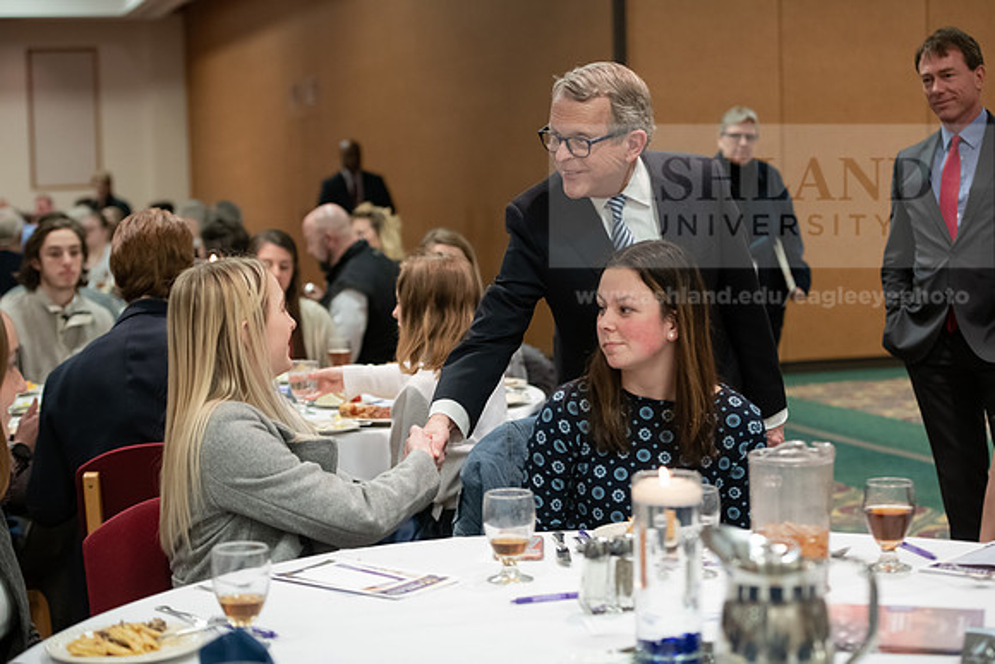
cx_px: 498
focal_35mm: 70
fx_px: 1935
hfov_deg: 28.8
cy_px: 332
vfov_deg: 19.5
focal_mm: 70
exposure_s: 1/200
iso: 3200
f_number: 3.5
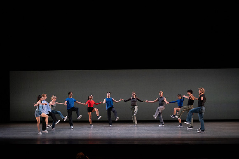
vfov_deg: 16.3
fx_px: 558
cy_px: 80
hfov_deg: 24.2
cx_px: 120
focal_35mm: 84
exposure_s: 1/400
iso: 8000
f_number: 8
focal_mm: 84
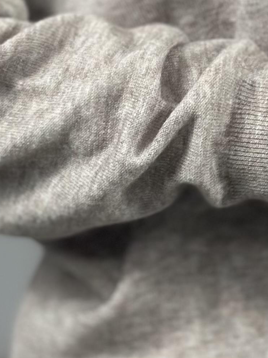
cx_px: 211
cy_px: 79
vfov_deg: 10.1
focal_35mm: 195
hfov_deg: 7.6
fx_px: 2013
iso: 64
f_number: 1.78
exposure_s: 1/100
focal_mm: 6.86
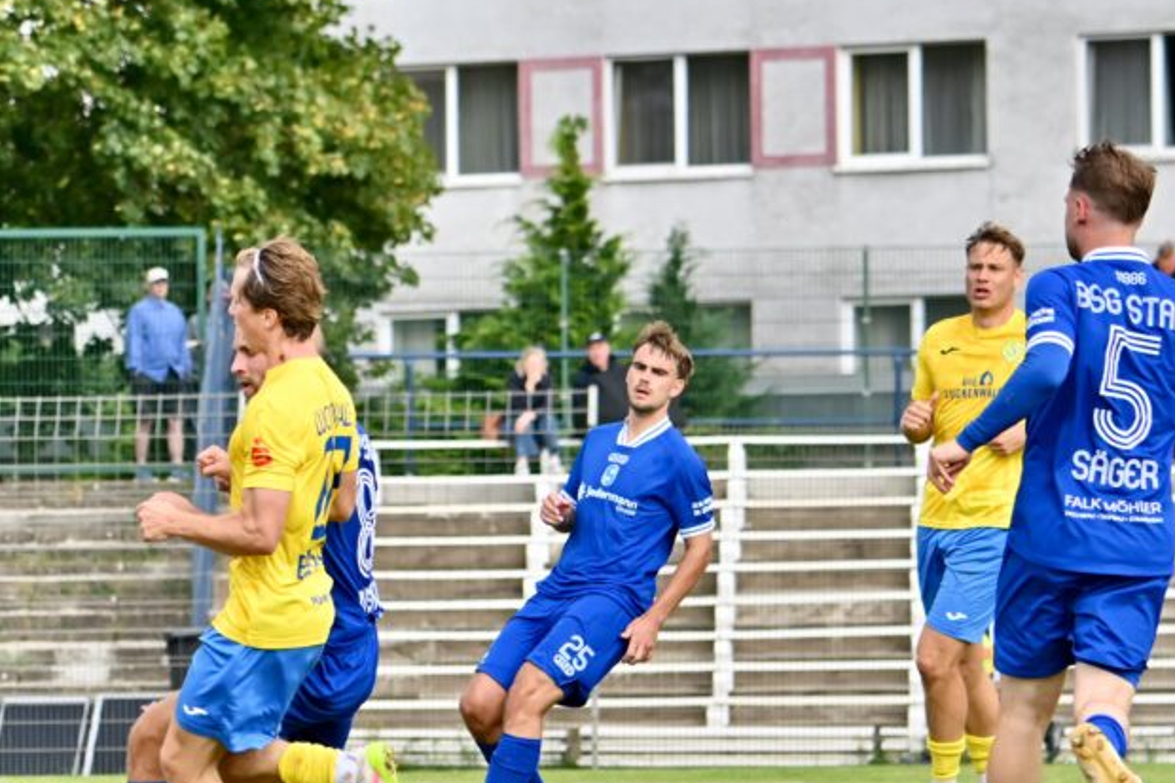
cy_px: 532
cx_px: 576
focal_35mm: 223
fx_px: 7276
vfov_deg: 6.2
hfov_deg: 9.2
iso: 500
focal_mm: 135
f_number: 5
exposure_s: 1/2000
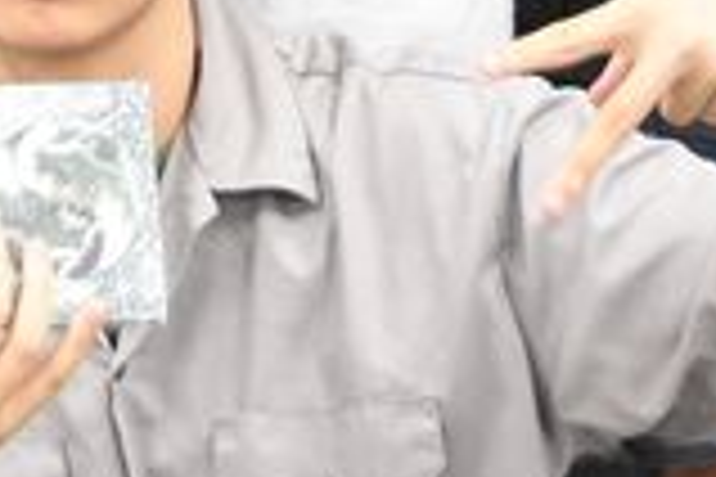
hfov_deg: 9.5
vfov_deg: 6.1
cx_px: 169
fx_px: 4296
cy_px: -587
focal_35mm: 216
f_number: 2.8
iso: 1600
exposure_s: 1/200
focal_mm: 26
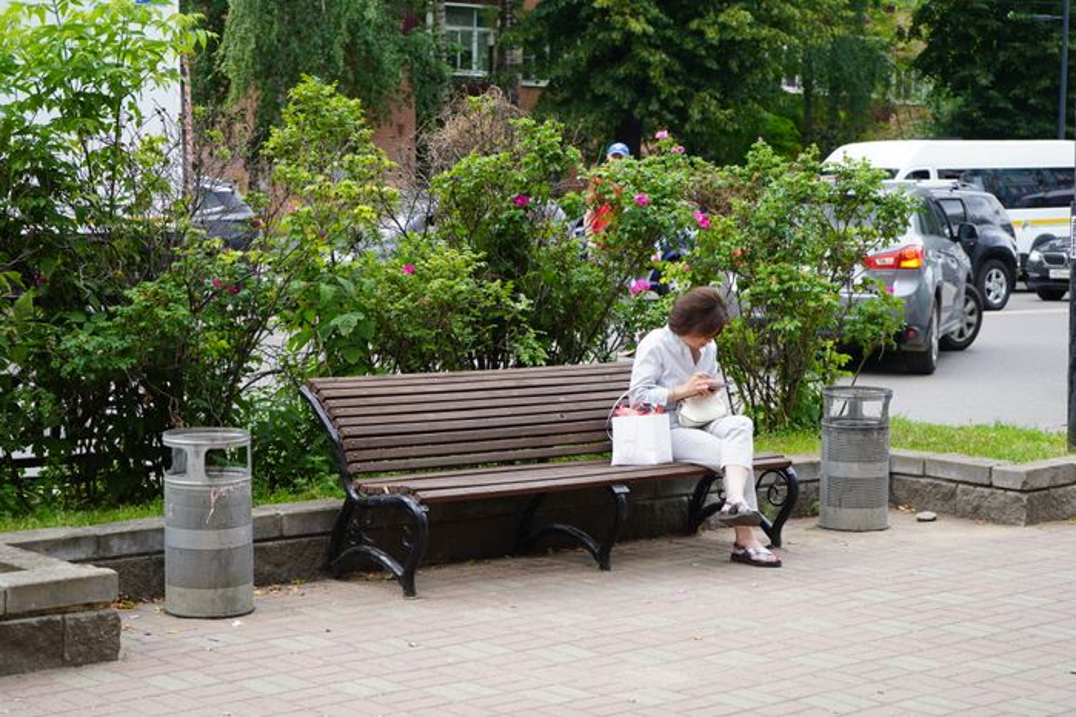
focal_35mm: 70
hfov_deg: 28.8
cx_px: 538
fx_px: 2092
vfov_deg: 19.5
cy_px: 358
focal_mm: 70
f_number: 5.6
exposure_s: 1/80
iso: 100
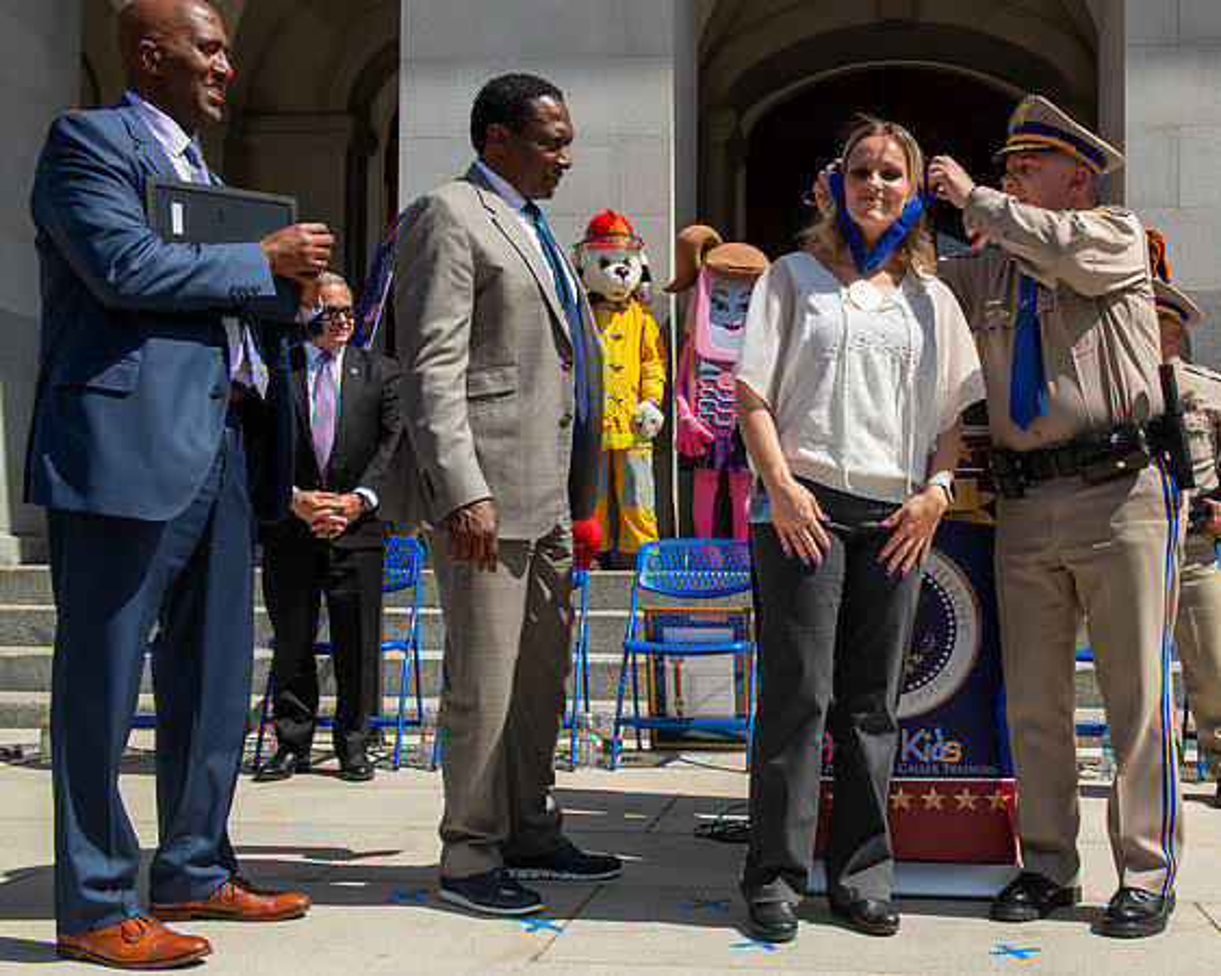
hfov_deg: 44.3
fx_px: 1485
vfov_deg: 36.4
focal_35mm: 41
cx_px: 779
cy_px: 536
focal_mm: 32
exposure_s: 1/250
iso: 100
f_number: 8
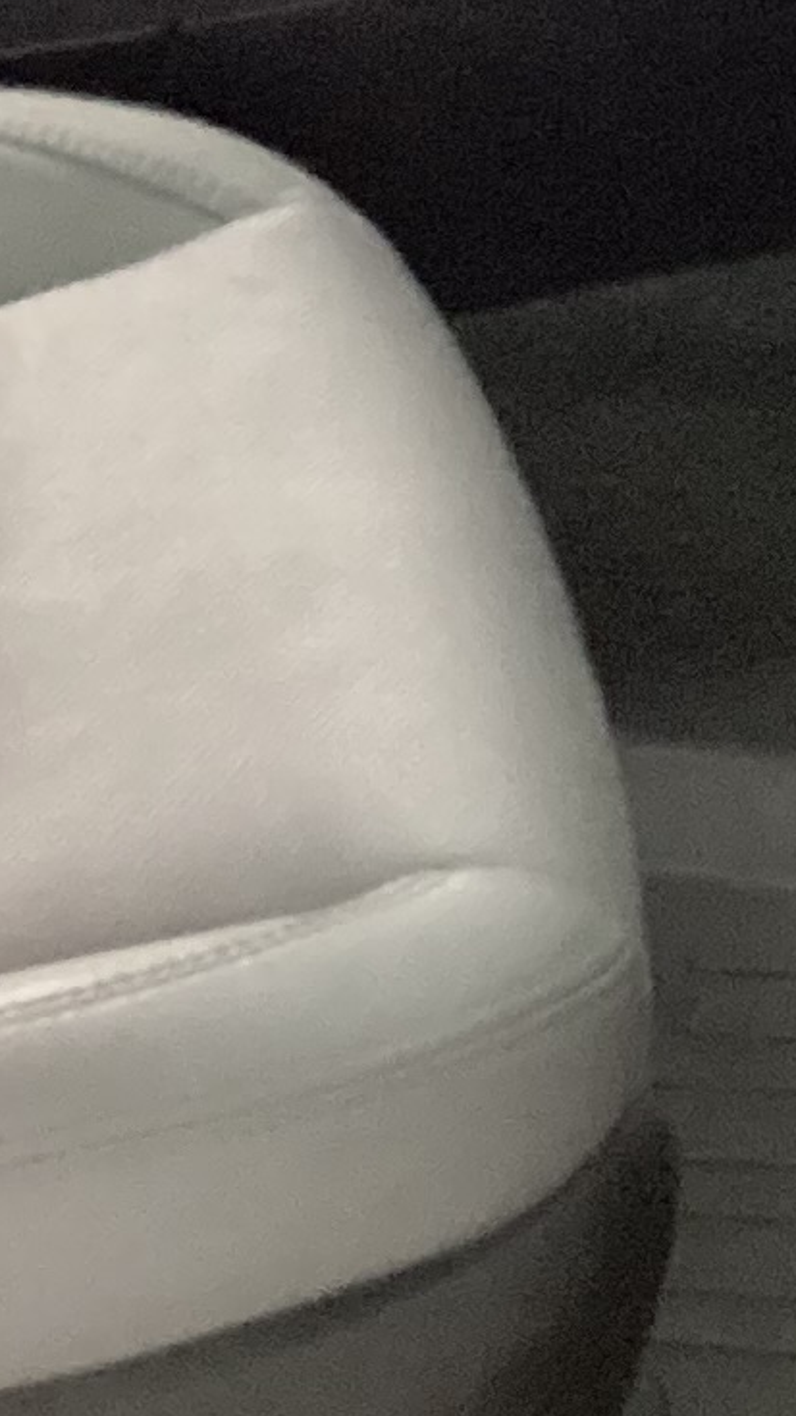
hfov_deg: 8.1
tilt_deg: -23.2
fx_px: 5633
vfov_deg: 13.9
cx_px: 301
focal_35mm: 150
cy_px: -354
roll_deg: +1.5
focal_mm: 3.3
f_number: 2.4
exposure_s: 1/25
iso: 640
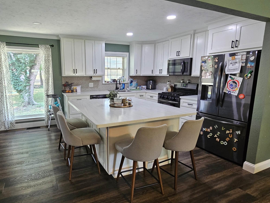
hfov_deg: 81.0
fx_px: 156
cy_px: 106
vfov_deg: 65.9
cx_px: 111
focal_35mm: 20
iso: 320
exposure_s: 1/30
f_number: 2.2
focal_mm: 2.2
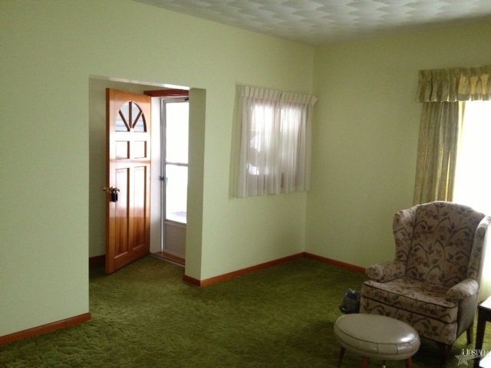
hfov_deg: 52.6
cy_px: 184
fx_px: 496
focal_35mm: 35
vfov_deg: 40.7
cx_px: 246
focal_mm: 4.28
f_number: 2.4
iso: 400
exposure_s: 1/20
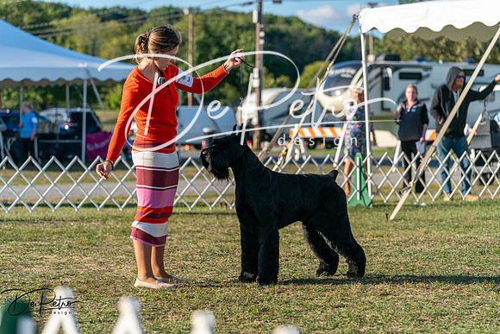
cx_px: 250
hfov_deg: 16.4
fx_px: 1736
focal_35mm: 125
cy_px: 167
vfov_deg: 11.0
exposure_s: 1/1250
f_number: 4.5
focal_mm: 125
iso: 250
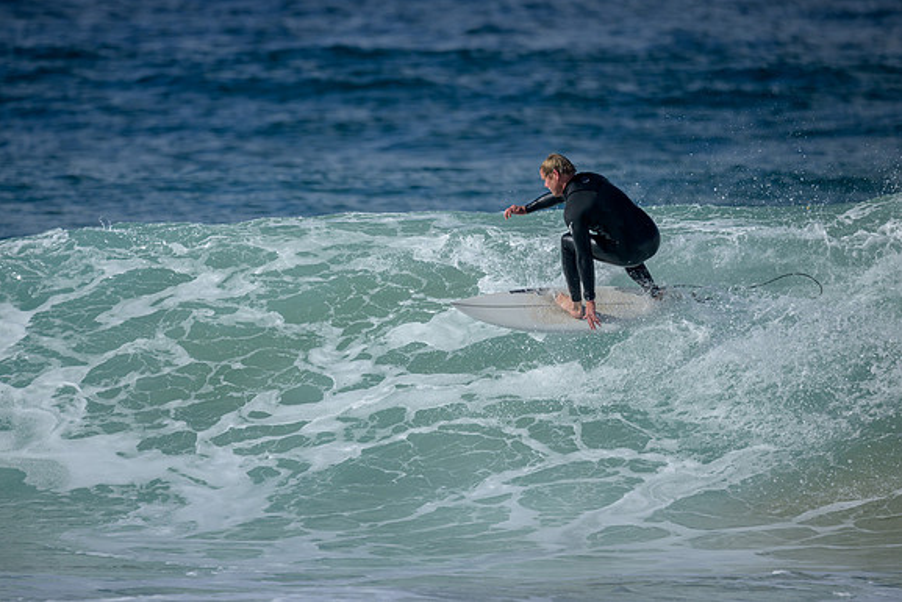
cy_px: 301
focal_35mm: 804
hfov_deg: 2.6
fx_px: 20148
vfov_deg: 1.7
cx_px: 452
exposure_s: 1/2500
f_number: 6.3
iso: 250
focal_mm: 800
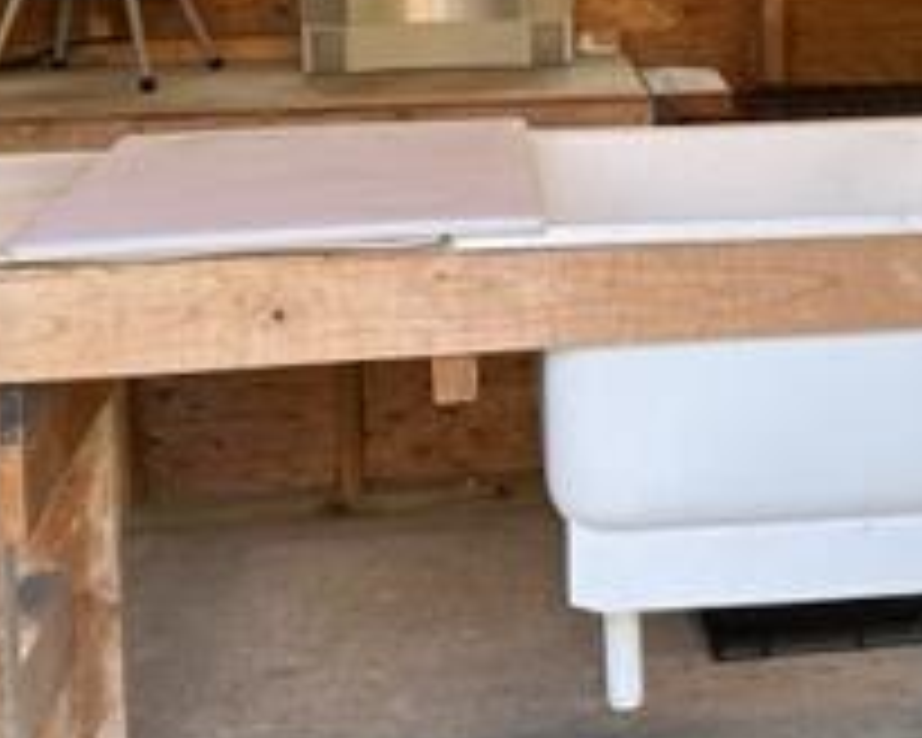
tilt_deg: -6.3
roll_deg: +2.5
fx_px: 1992
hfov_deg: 25.4
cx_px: 792
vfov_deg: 20.3
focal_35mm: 73
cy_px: 0
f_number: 1.78
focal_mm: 6.86
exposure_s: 1/120
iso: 80
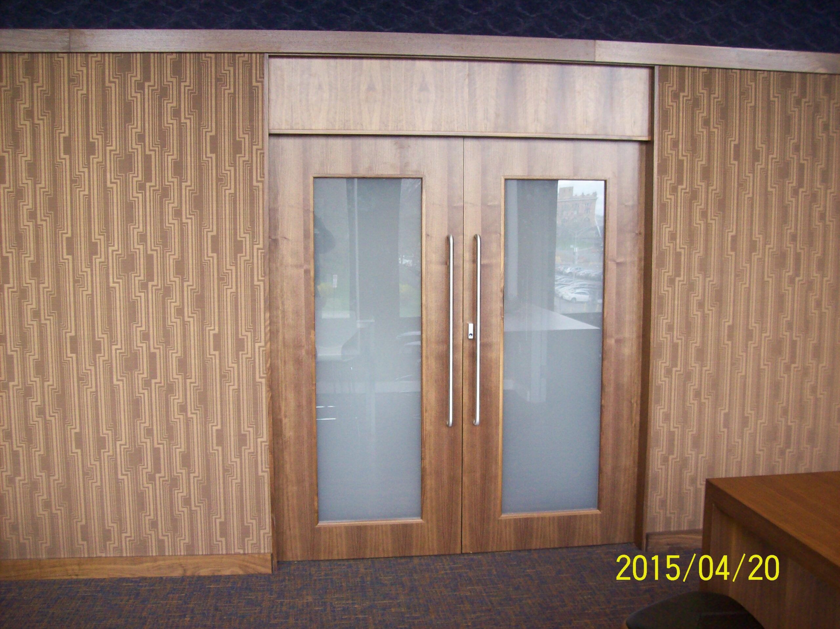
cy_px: 314
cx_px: 420
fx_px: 873
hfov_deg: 51.4
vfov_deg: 39.6
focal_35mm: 36
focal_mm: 6
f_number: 2.7
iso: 200
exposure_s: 1/64
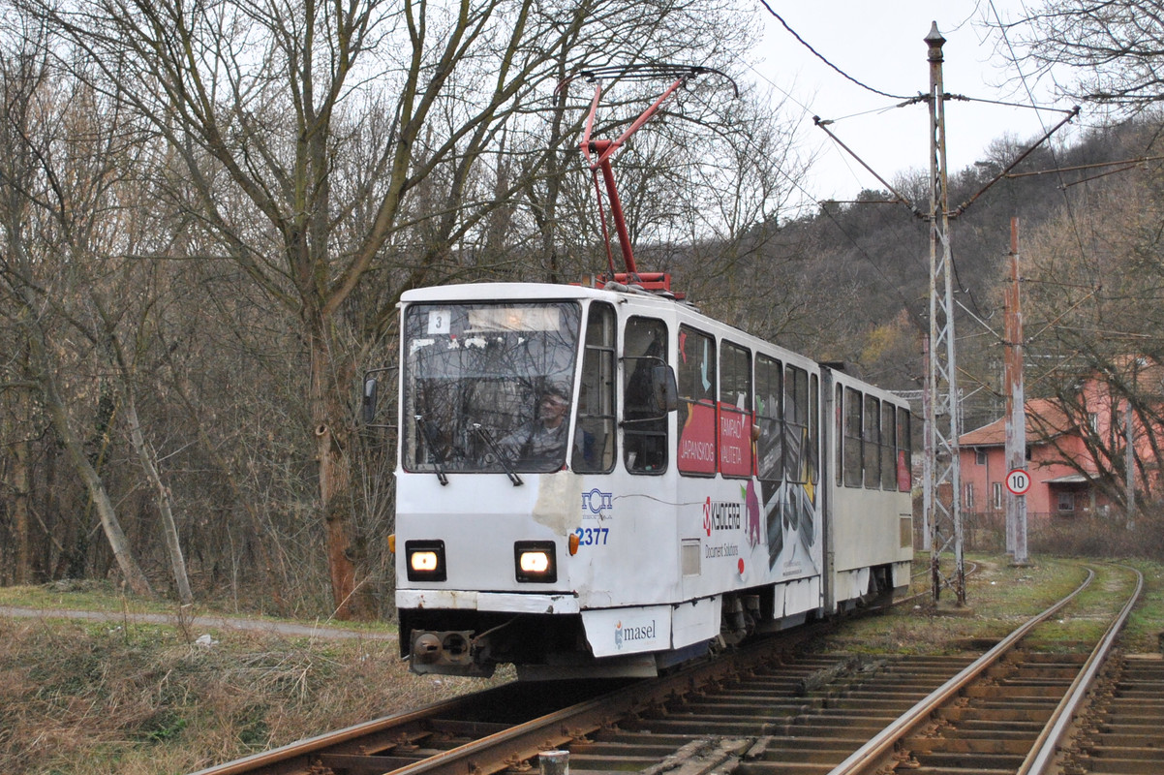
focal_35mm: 44
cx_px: 582
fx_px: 1406
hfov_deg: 45.0
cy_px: 388
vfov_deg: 30.8
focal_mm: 29
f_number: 4.5
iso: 560
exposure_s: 1/500
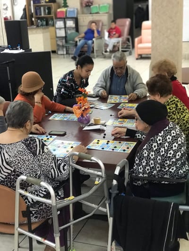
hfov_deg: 25.7
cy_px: 126
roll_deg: +4.1
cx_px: 94
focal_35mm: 57
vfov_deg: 33.8
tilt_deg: -16.1
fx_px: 415
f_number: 2.8
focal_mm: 6.6
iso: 500
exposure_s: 1/60
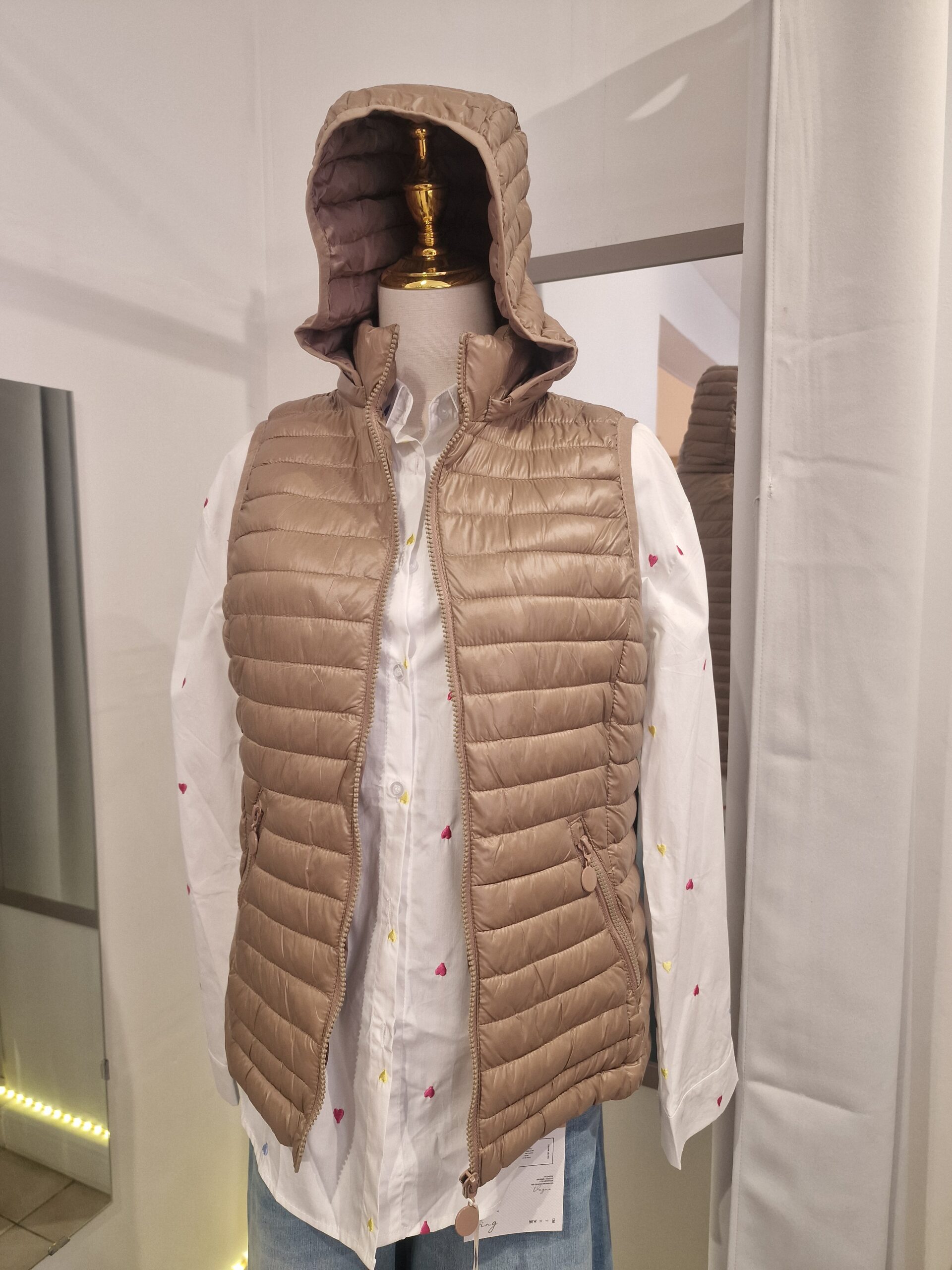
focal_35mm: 23
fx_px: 843
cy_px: 635
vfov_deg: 73.9
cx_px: 476
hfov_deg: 58.9
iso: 125
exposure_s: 1/100
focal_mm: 6.4
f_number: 1.8
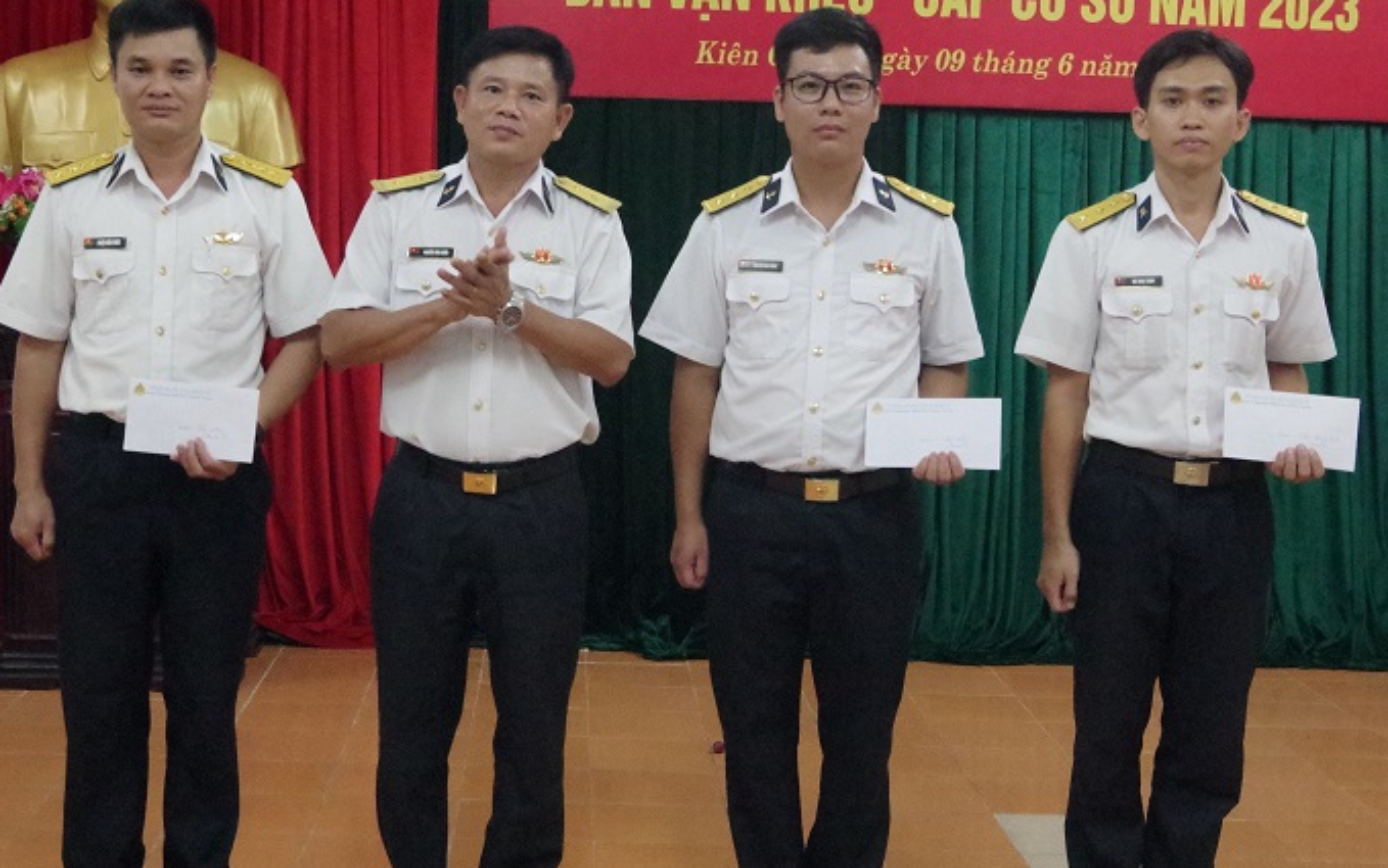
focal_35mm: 54
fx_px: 2044
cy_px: 357
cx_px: 603
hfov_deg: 37.5
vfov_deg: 24.0
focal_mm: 24
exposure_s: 1/160
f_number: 5.6
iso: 12800
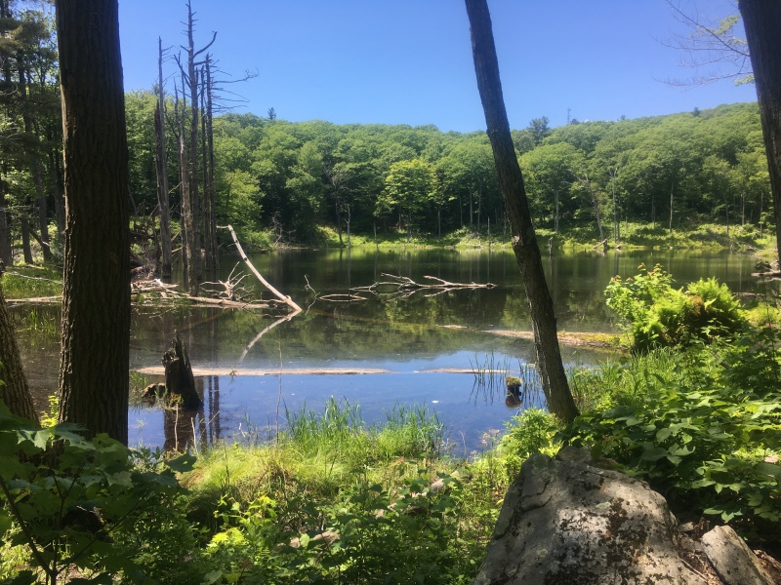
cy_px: 292
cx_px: 390
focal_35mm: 29
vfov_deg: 48.2
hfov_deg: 61.7
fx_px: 654
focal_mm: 4.15
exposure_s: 1/651
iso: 25
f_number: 2.2
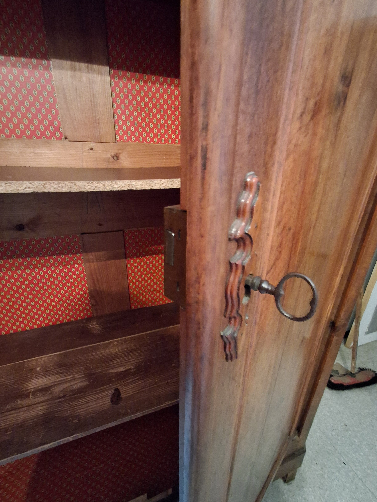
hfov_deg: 78.1
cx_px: 188
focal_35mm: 16
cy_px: 251
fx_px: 232
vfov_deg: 94.5
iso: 800
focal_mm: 1.64
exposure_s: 1/10
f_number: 2.2
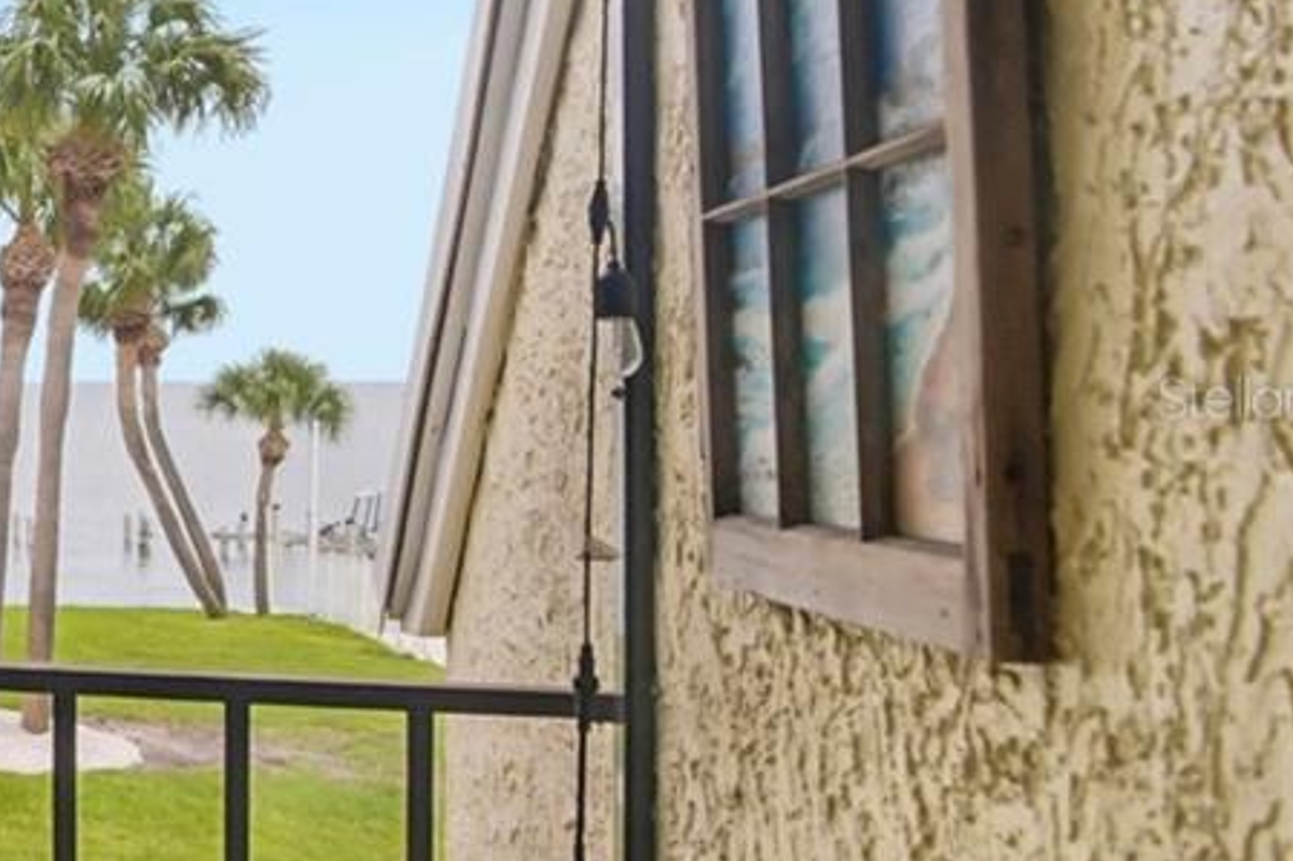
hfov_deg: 23.3
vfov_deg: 23.8
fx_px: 2046
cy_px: 397
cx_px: -890
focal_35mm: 57
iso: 400
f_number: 8
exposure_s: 1/500
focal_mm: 16
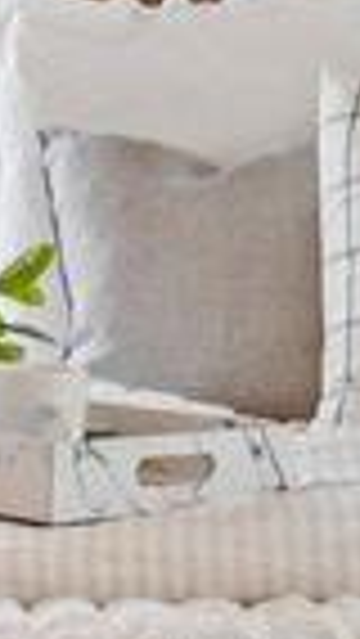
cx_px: 90
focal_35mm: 184
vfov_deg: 11.6
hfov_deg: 6.6
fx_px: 3114
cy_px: 70
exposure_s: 1/4
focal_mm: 19.5
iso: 320
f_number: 7.1
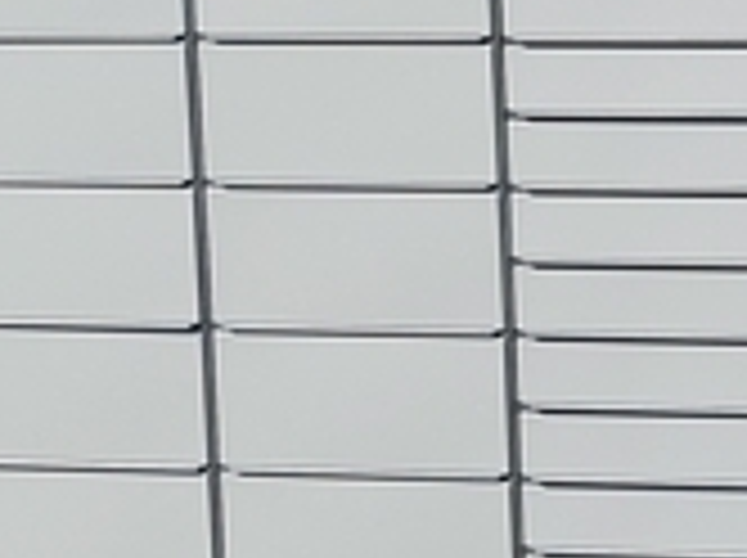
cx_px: 1449
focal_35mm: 139
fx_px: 2995
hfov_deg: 12.6
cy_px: 315
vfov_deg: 10.6
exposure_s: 1/1620
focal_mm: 5.23
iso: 40
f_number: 1.8
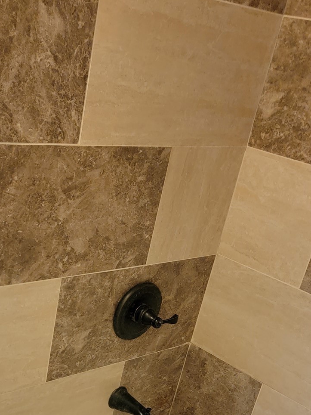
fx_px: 611
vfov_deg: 35.0
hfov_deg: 28.3
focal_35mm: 51
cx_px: 97
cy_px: 385
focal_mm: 6.7
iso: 500
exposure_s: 1/40
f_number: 1.8
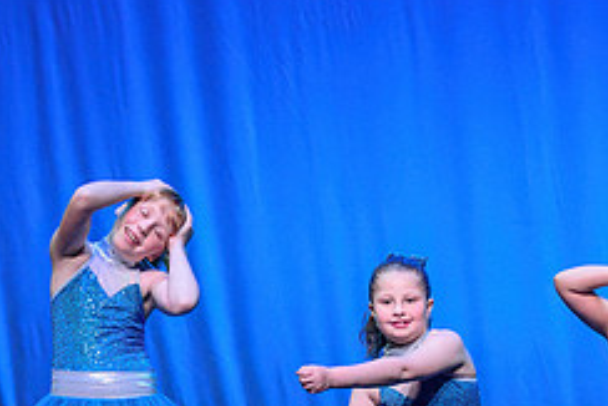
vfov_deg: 3.8
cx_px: 657
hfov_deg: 5.6
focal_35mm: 366
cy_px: 291
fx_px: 6185
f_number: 2.8
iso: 1600
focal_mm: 120
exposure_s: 1/400
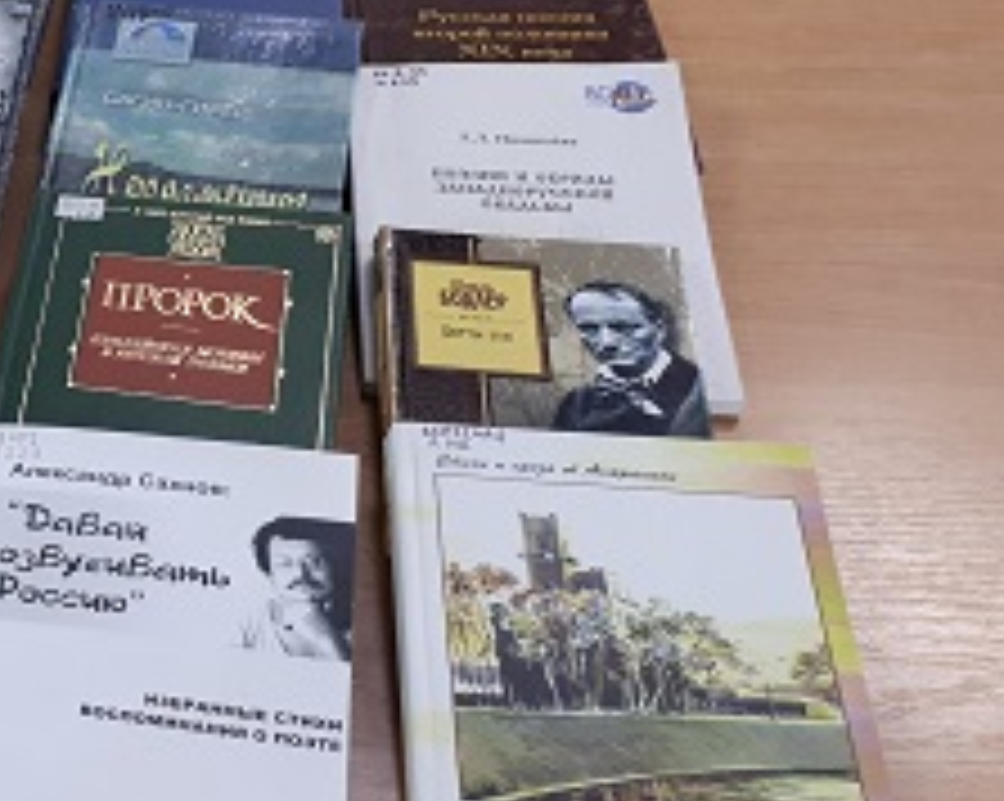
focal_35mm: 71
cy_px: 261
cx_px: -342
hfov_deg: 23.3
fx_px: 2108
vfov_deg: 21.4
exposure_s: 1/33
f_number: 1.9
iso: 125
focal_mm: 3.6
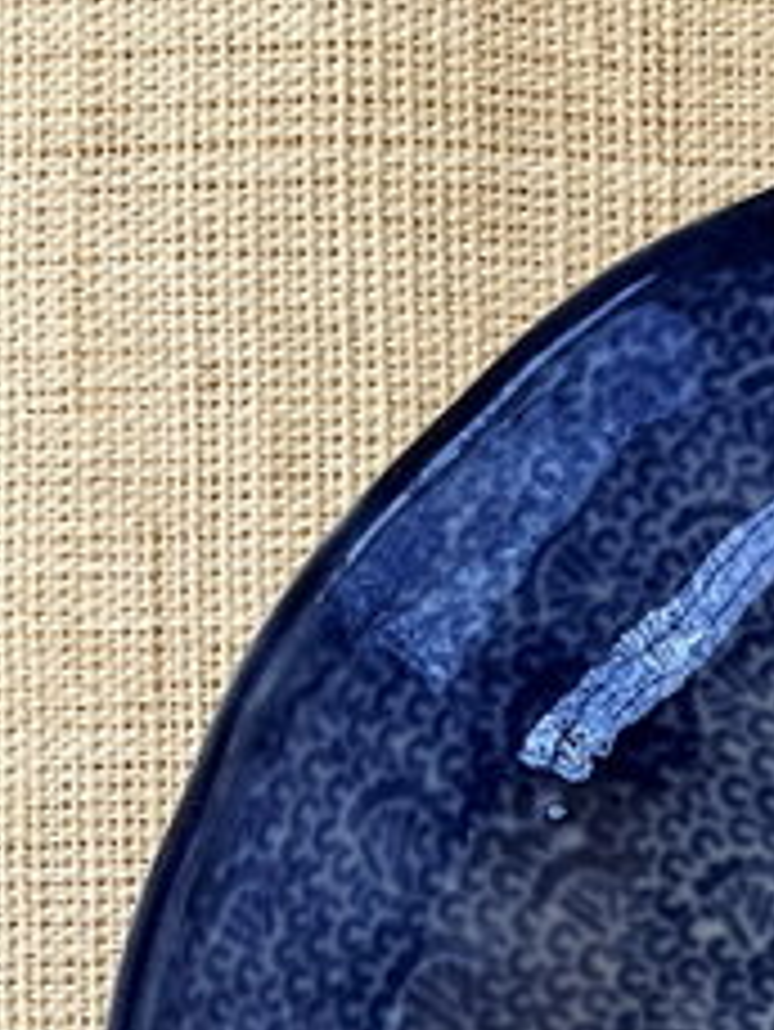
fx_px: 2889
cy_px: 1190
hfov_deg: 13.7
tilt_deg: -87.2
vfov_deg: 19.2
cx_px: 1359
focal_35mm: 97
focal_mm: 5.1
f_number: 1.6
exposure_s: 1/34
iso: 640
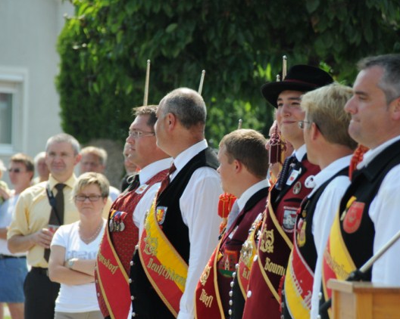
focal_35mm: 426
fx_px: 5041
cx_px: 230
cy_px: 160
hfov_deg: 4.5
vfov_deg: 3.6
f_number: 9
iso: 400
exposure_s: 1/320
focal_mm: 250
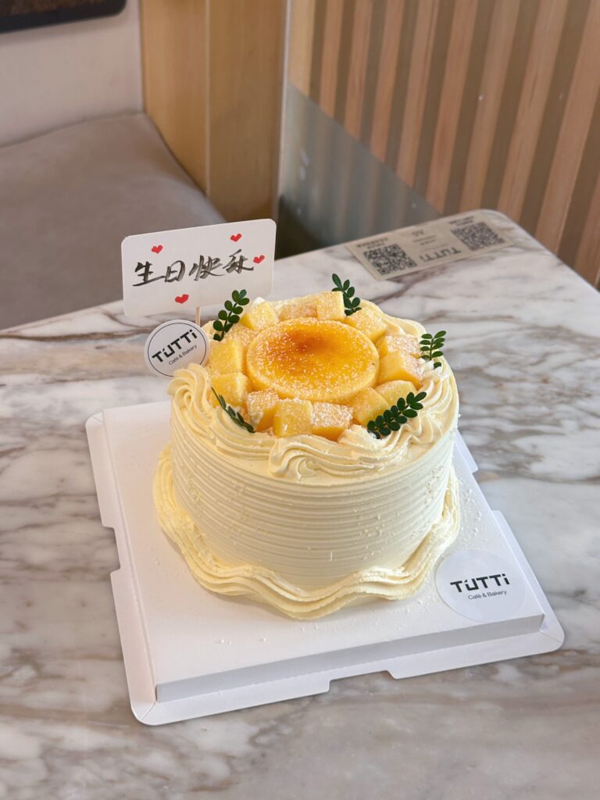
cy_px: 400
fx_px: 1109
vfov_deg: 39.7
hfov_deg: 30.3
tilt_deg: -39.7
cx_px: 300
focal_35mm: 48
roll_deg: -3.5
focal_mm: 6.86
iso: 125
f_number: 1.78
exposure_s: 1/50
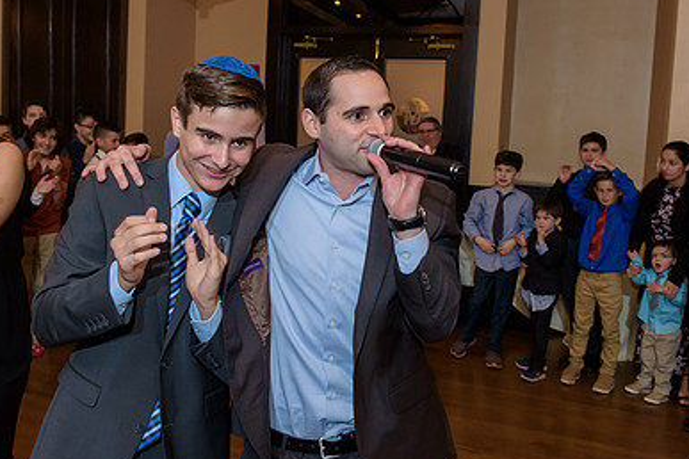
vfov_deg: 36.7
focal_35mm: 36
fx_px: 689
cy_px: 173
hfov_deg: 53.1
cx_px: 333
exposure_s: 1/125
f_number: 3.2
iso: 1600
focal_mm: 24
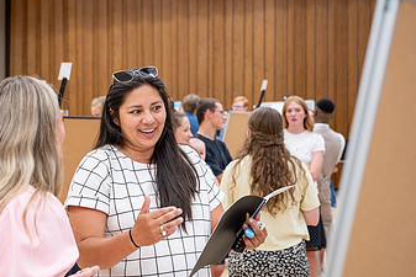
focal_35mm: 56
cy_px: 105
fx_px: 647
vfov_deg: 24.2
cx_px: 152
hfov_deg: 35.4
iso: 900
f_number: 2.8
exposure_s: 1/160
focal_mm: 32.5
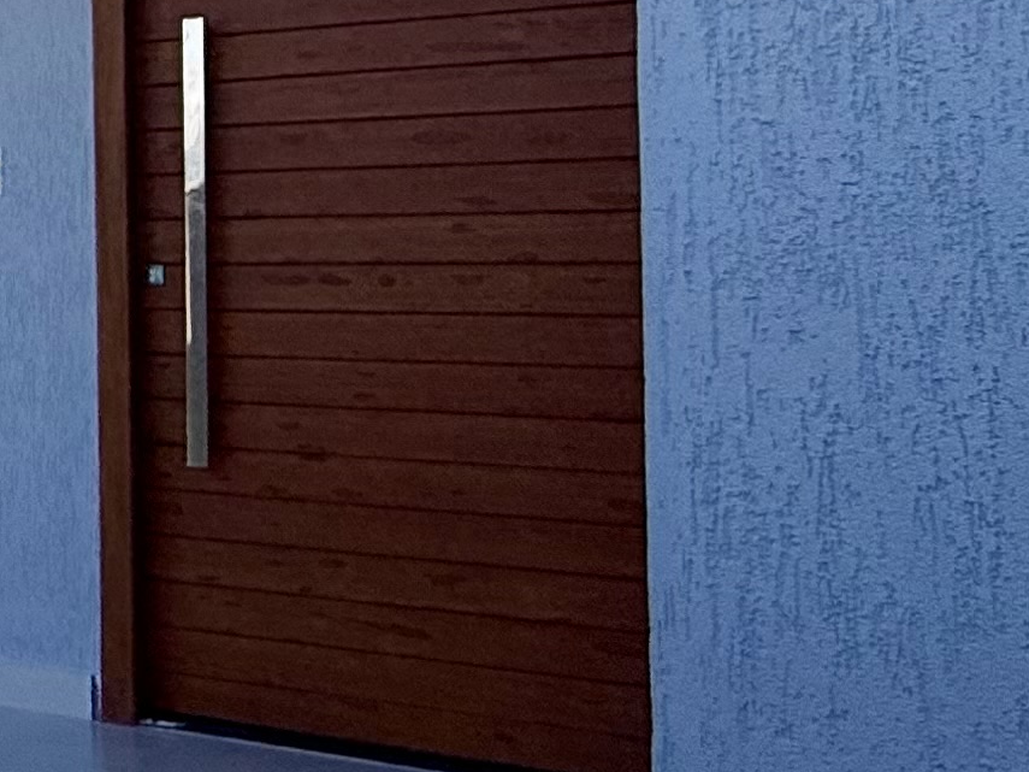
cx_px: -1010
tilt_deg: +3.0
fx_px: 1962
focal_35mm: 66
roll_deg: -0.7
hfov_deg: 18.9
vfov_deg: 22.1
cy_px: 206
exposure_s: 1/2092
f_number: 2.2
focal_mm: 2.22
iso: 50
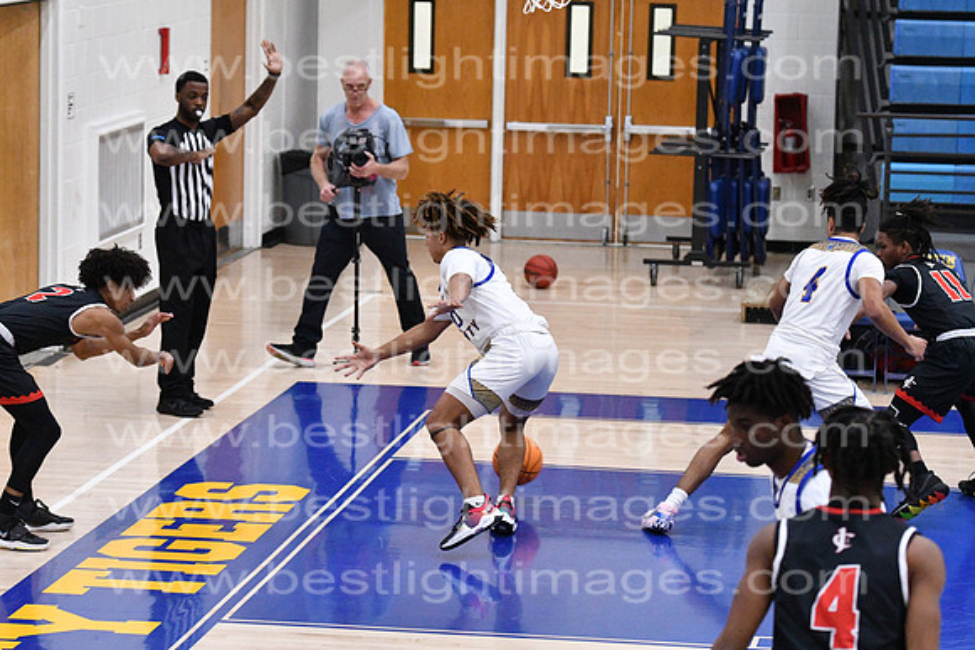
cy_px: 325
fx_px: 3860
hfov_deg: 14.4
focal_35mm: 142
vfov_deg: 9.6
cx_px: 488
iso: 8000
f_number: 4.5
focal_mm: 95
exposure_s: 1/640
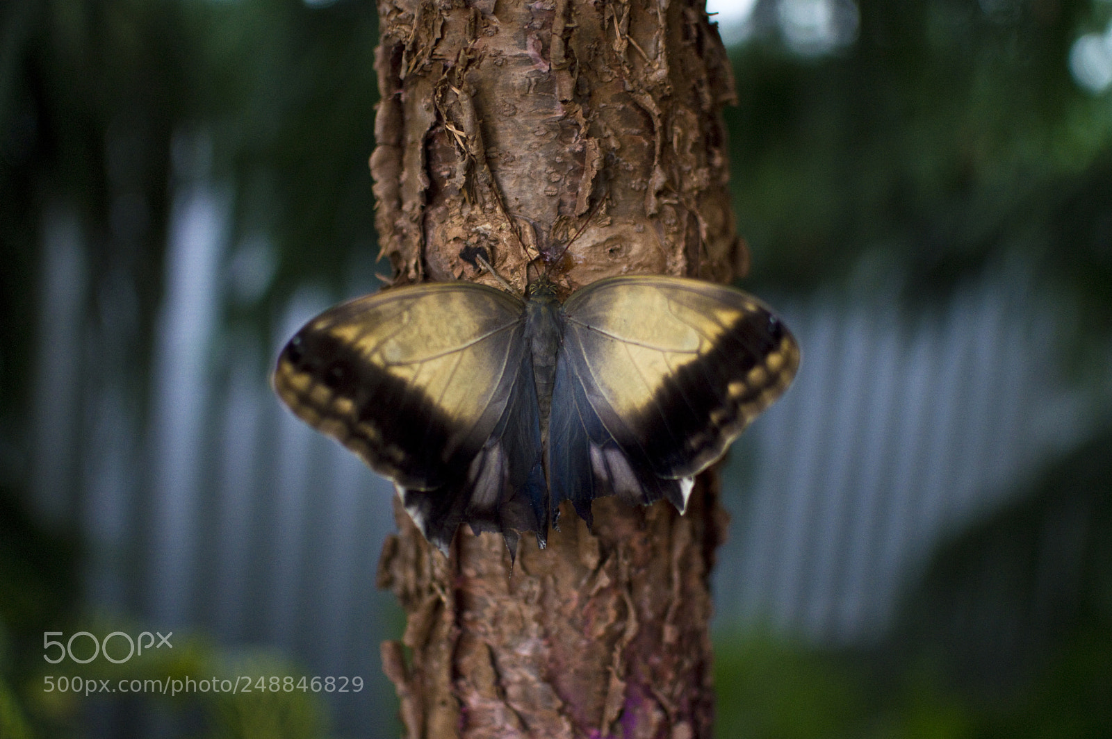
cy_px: 370
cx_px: 556
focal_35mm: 52
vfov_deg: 25.7
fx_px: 1620
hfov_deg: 37.9
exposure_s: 1/400
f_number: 1.8
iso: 800
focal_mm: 35
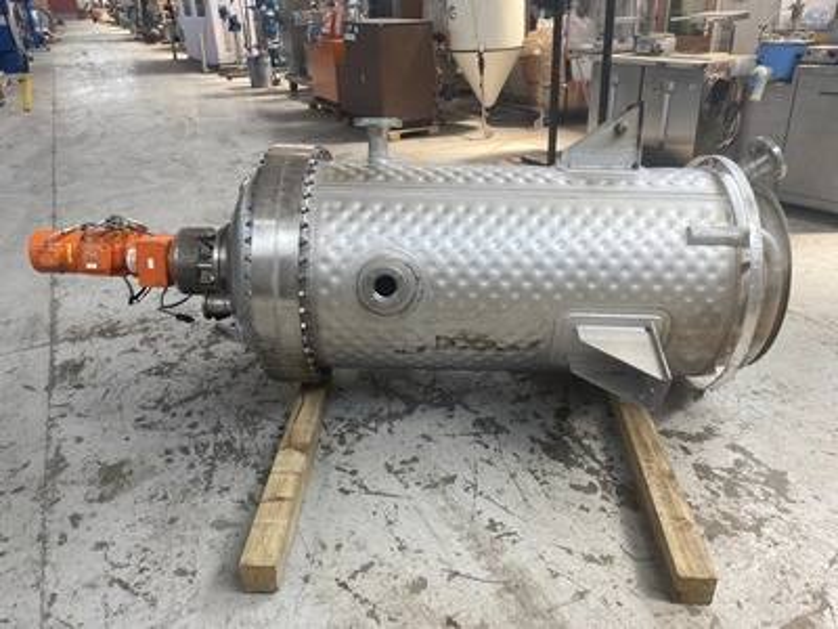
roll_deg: +2.3
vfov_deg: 53.1
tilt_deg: -23.9
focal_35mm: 26
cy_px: 314
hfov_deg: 67.3
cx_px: 419
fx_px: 629
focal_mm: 4.25
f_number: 1.8
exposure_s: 1/122
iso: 32
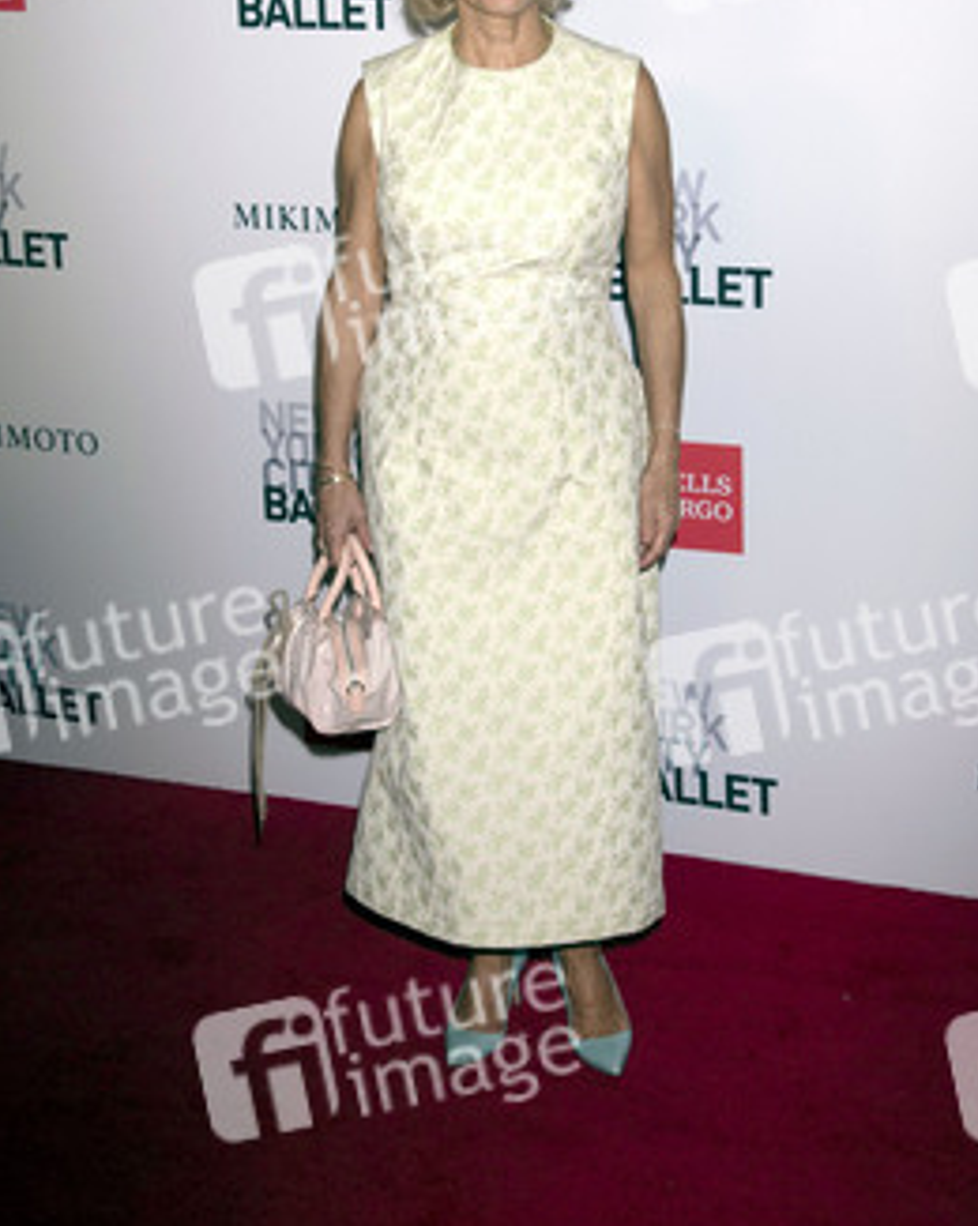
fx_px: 1921
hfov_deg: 28.6
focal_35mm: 53
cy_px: 489
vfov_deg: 35.3
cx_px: 497
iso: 640
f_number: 9
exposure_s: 1/160
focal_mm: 46
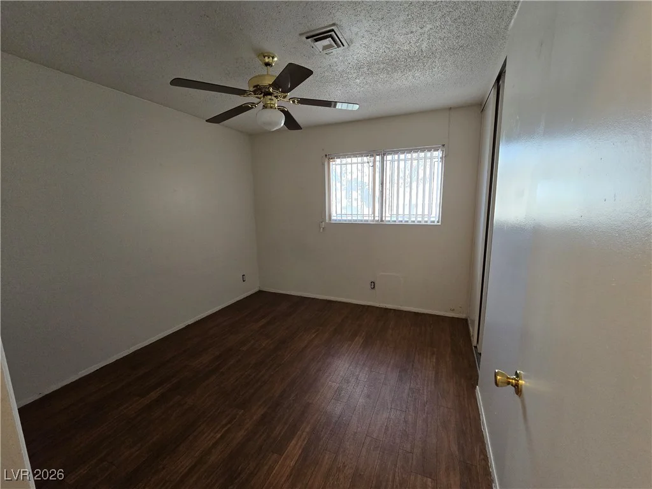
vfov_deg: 89.9
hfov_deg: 106.2
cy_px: 244
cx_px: 326
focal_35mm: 13
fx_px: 245
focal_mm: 2.2
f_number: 2.2
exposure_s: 1/60
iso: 400
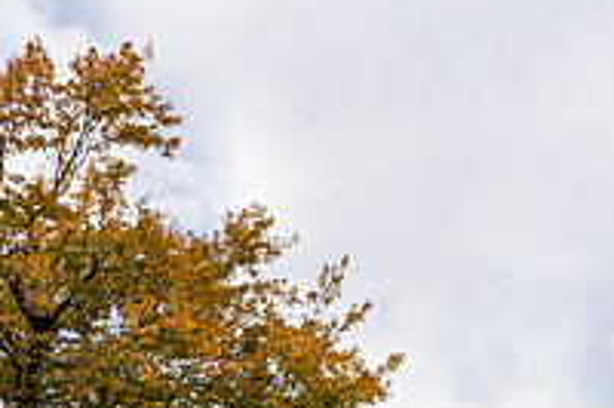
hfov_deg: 28.5
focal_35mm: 70
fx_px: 1193
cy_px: 577
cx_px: 445
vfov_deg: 17.8
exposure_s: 1/125
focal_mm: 24
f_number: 10
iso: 125
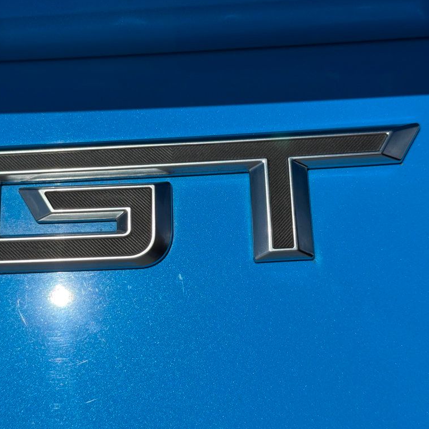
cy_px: 214
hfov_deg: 30.0
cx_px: 172
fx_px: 799
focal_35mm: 57
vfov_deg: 30.0
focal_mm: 6.76
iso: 64
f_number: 1.78
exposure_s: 1/11364
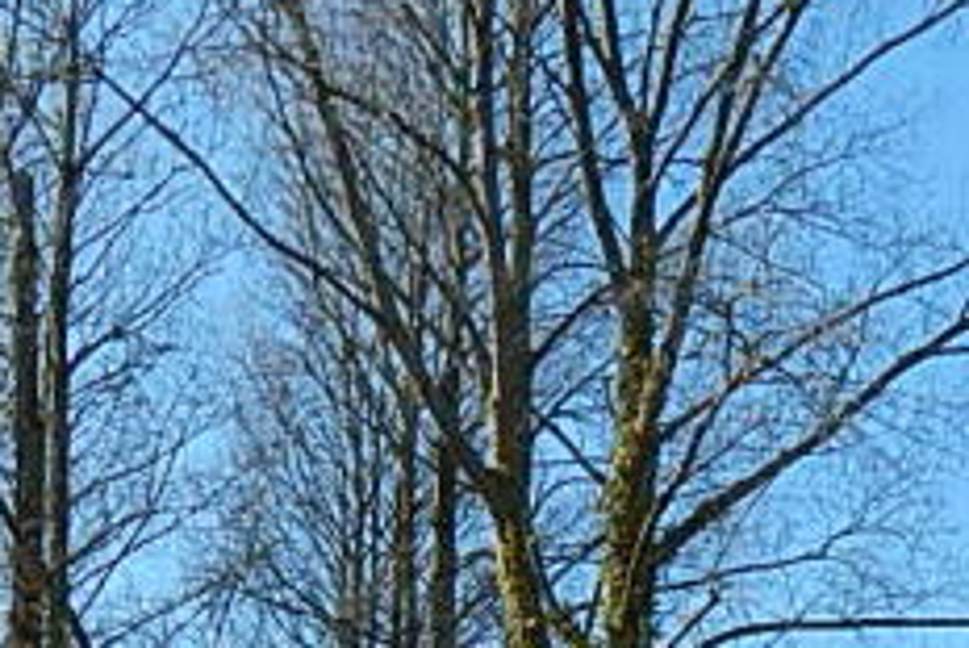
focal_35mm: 101
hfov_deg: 20.0
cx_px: 773
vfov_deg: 11.2
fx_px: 2720
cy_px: 1584
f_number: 3
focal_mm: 4
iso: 125
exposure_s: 1/1000
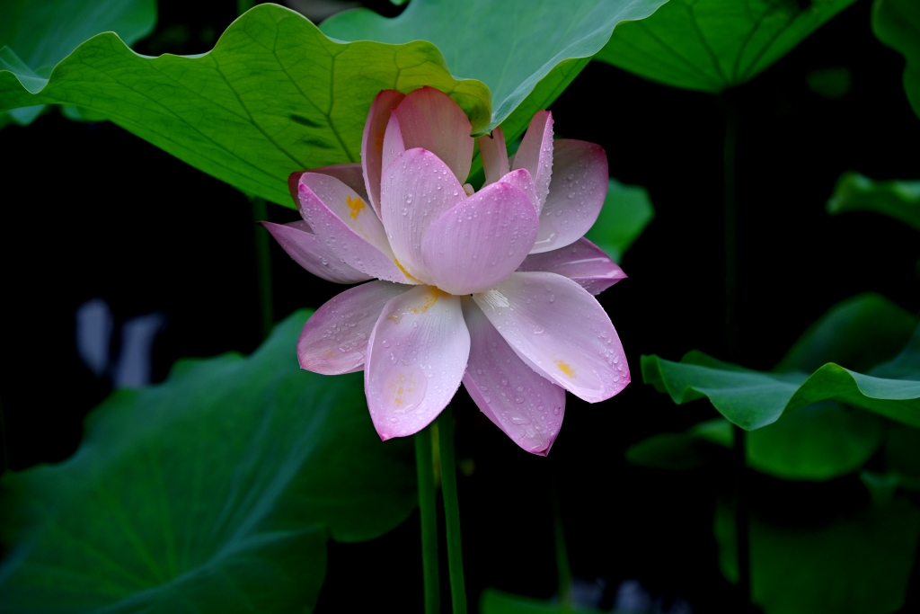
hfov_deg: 14.7
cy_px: 307
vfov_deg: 9.8
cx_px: 460
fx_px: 3578
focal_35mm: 140
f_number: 6.3
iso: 200
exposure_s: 1/125
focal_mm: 140
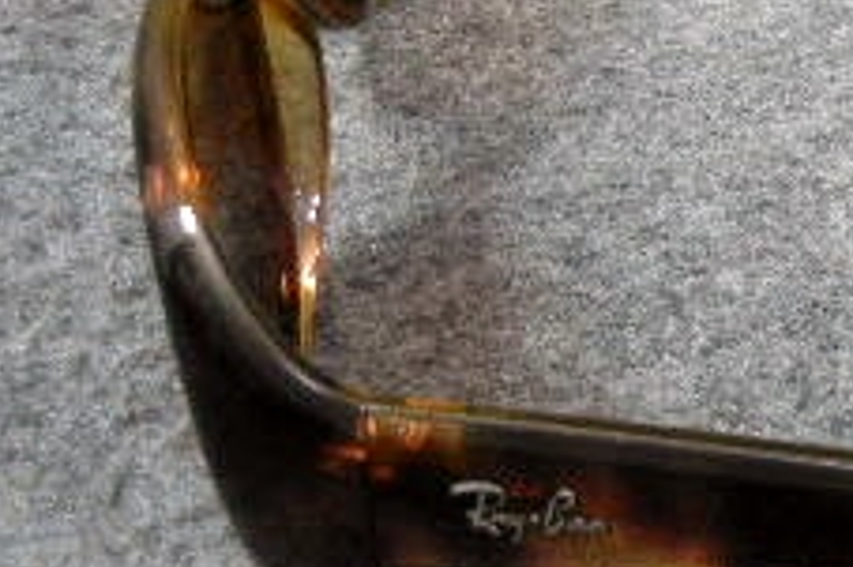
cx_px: 1067
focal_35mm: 173
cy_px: 105
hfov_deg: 11.6
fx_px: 4096
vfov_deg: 7.9
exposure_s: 1/30
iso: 800
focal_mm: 10.6
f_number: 4
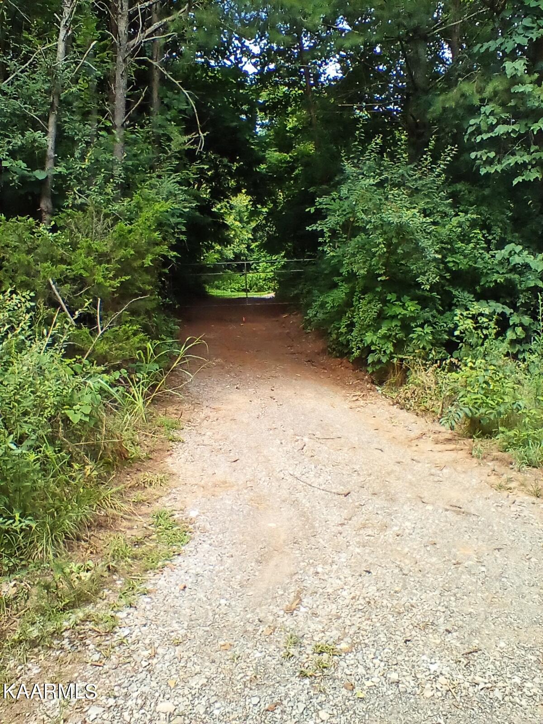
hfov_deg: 45.4
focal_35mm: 31
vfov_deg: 58.4
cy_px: 362
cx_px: 272
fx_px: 648
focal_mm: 2.38
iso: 100
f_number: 2.4
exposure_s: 1/271
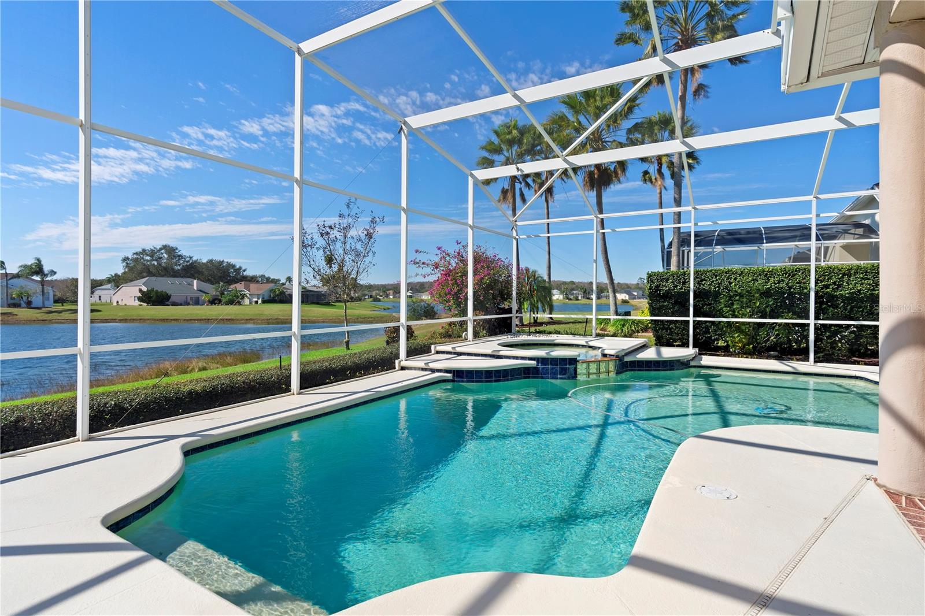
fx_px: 437
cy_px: 308
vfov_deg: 70.4
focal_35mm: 17
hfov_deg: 93.3
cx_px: 462
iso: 800
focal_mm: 17
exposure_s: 1/400
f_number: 8
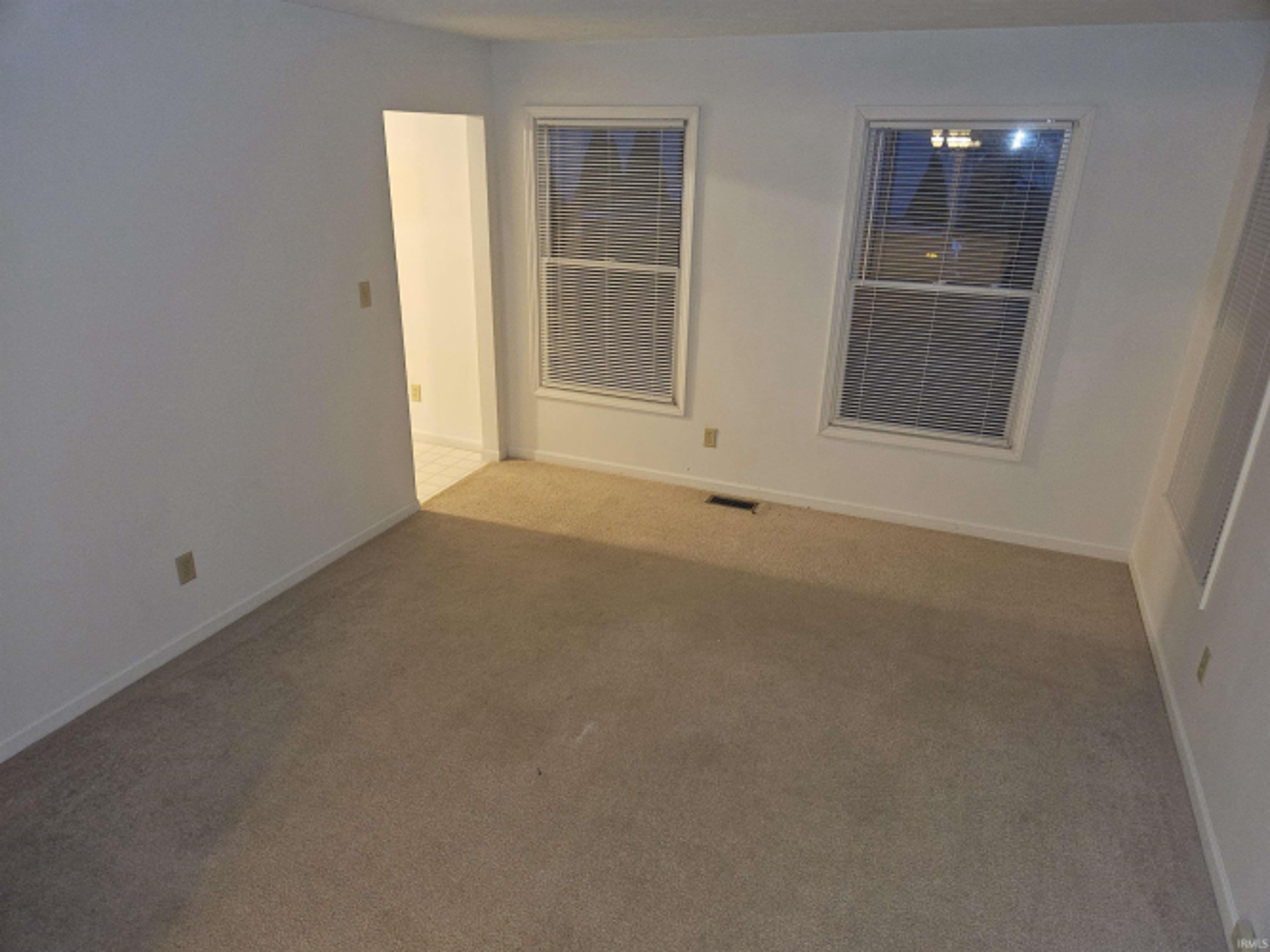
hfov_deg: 73.9
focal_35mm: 23
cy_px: 476
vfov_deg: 58.9
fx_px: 844
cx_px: 635
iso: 125
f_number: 1.8
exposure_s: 1/17.2
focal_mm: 5.4
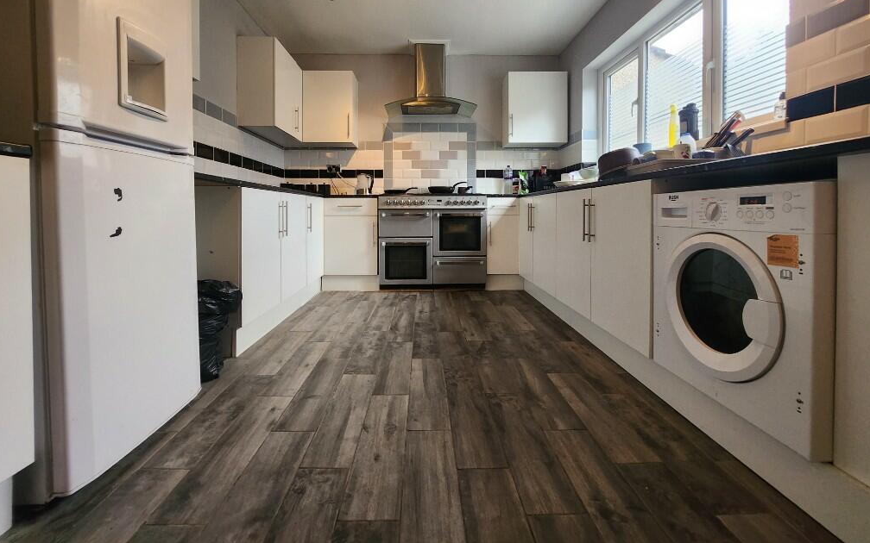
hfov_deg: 105.3
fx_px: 332
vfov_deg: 77.6
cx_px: 437
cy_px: 214
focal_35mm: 14
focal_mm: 1.7
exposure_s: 1/50
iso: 125
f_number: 2.2
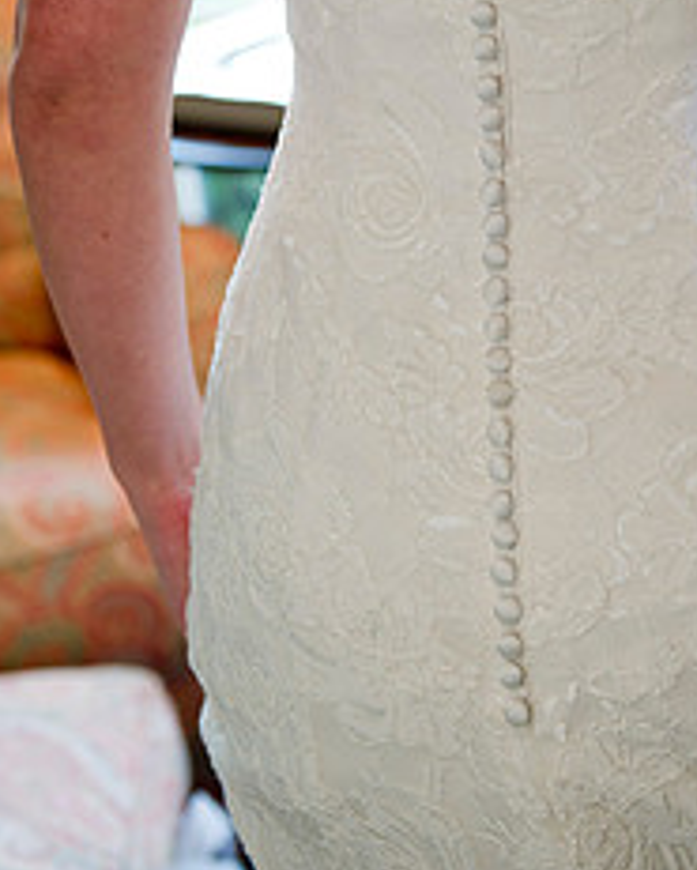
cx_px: 556
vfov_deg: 19.9
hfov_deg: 16.1
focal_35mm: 95
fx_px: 2448
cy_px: 128
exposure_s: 1/80
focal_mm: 52
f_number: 3.5
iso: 1000
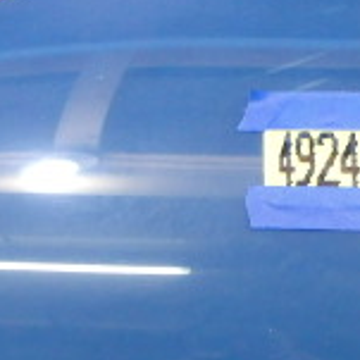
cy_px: 405
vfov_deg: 16.1
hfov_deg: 16.5
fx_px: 1235
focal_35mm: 105
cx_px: 243
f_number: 3.9
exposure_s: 1/30
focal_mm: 5
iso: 640
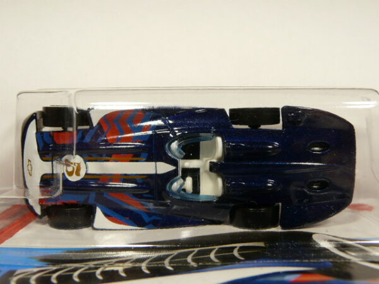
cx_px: 190
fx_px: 427
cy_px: 142
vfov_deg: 36.8
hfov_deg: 47.9
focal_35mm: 39
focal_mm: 4.6
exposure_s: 1/80
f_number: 2.8
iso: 100
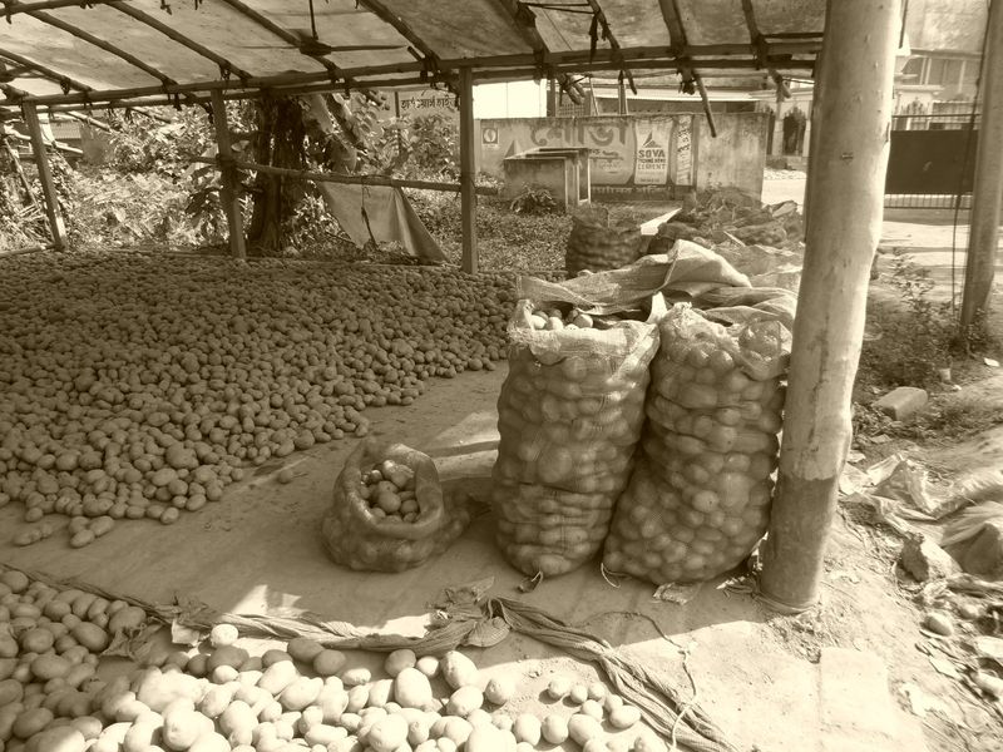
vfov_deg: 56.8
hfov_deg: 71.6
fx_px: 695
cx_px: 502
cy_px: 376
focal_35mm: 24
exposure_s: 1/160
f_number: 3.3
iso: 80
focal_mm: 4.3
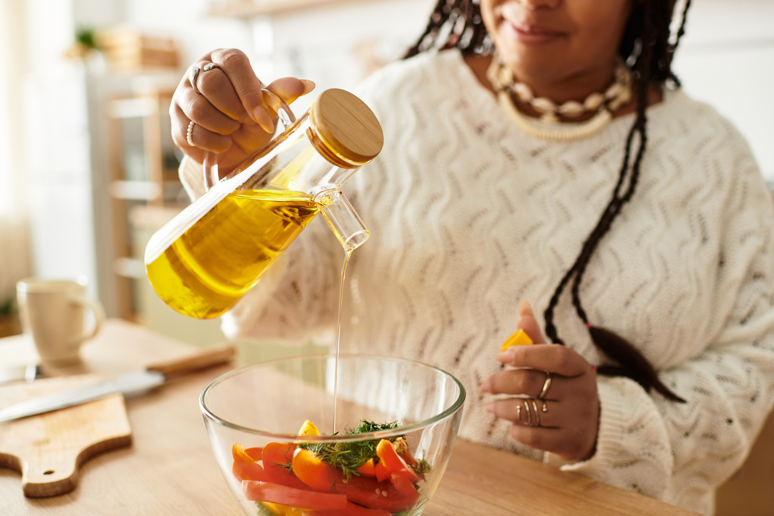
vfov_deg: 37.9
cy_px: 258
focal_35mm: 35
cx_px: 387
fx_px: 752
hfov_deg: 54.4
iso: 400
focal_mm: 35
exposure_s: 1/200
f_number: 2.8
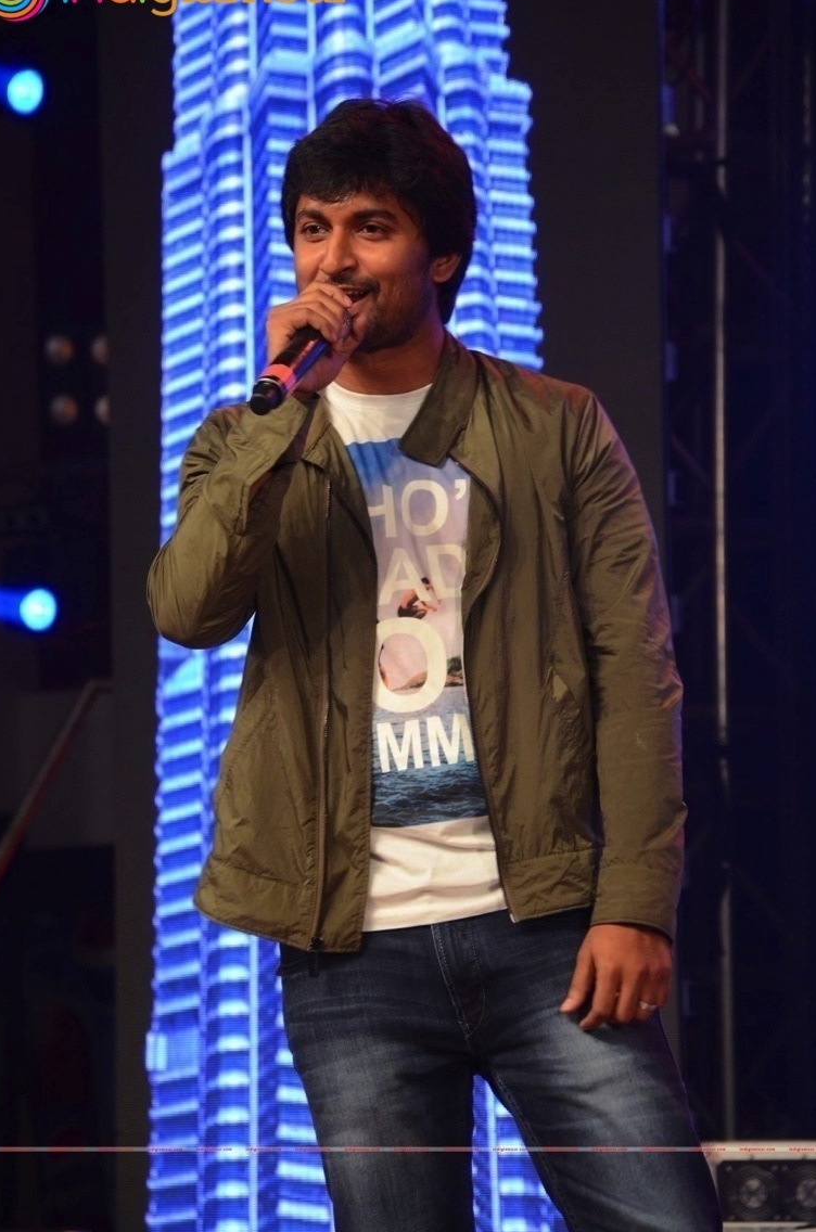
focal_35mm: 168
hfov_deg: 8.2
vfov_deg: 12.3
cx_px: 411
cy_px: 603
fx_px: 5724
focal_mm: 105
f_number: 5.6
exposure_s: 1/60
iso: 1000
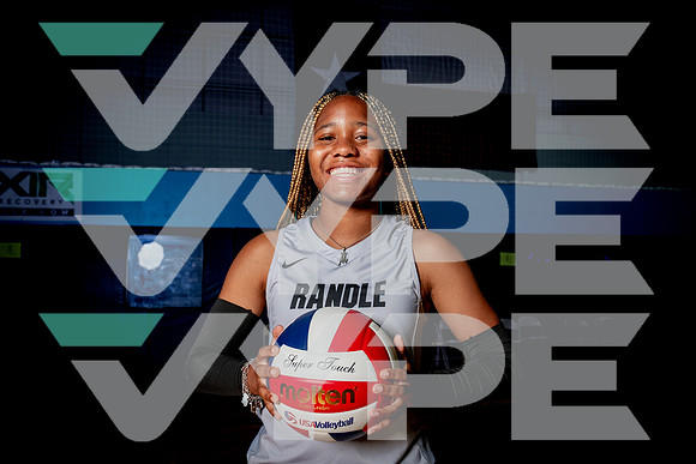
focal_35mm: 31
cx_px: 348
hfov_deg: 60.4
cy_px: 232
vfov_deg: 42.5
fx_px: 598
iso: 250
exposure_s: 1/200
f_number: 5.6
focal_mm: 30
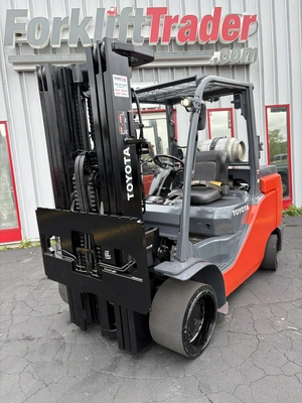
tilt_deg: -5.4
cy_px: 202
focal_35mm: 26
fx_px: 302
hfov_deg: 53.1
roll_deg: +5.0
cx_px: 151
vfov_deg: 67.3
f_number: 1.6
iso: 40
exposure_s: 1/185
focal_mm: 5.96
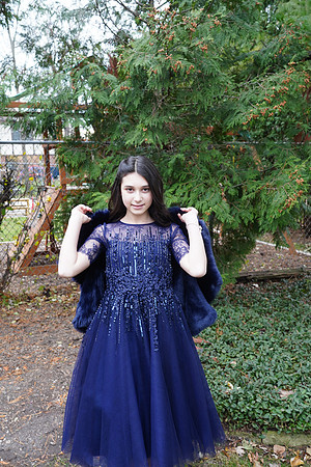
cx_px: 156
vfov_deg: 55.8
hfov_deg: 38.9
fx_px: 441
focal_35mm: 34
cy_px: 234
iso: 500
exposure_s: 1/100
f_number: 5.6
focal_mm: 34
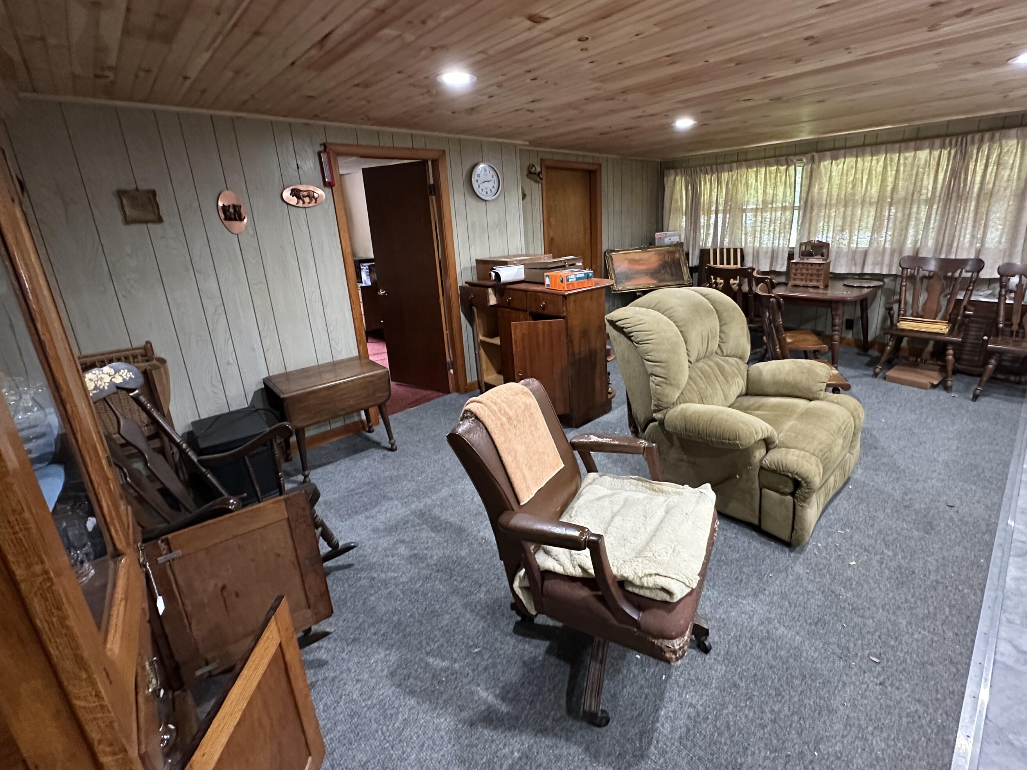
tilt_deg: -15.0
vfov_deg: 77.9
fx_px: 475
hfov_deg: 94.3
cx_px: 559
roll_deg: +2.8
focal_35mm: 16
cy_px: 346
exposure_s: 1/60
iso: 640
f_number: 2.2
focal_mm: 2.22
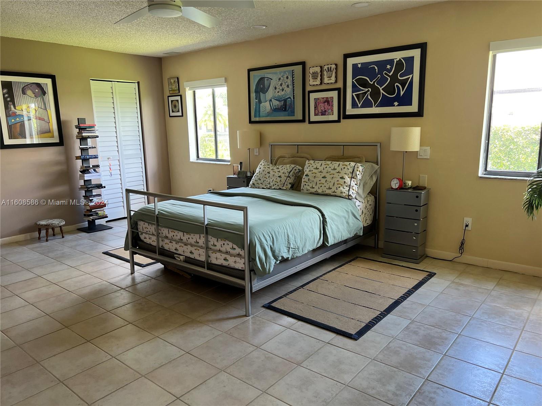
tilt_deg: -10.0
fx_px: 407
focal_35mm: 26
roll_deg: +1.7
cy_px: 203
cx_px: 271
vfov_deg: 53.1
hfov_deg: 67.3
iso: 125
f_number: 1.5
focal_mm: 5.7
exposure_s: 1/121
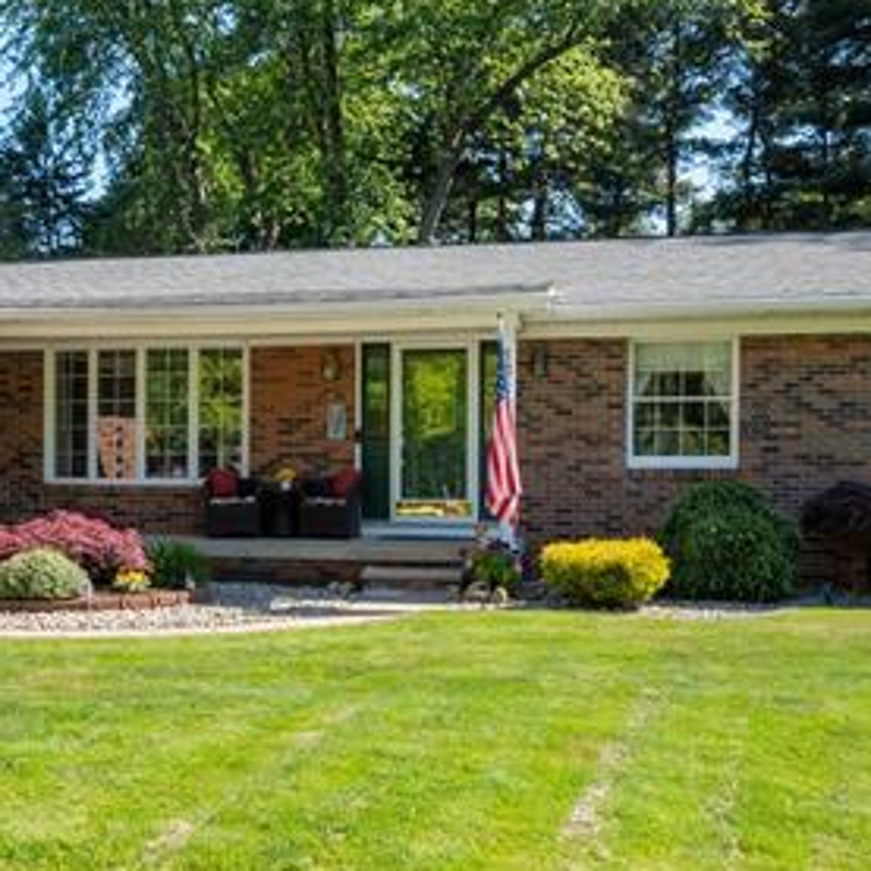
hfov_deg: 38.0
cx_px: 296
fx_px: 1253
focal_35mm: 44
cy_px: 495
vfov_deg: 38.3
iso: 100
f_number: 11
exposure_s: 1/30
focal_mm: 14
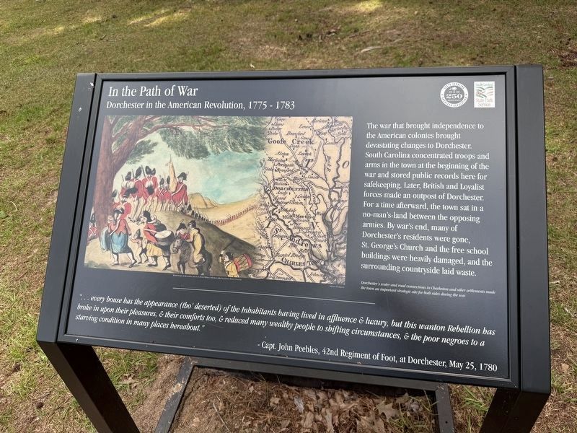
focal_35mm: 24
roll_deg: +7.9
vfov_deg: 56.8
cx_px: 288
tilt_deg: -37.6
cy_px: 216
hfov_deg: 71.6
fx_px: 400
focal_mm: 6.76
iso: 80
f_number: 1.78
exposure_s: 1/665
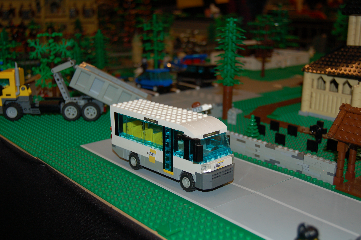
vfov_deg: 28.9
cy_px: 120
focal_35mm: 46
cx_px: 180
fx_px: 466
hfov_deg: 42.4
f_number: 4.5
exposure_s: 1/60
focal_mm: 31
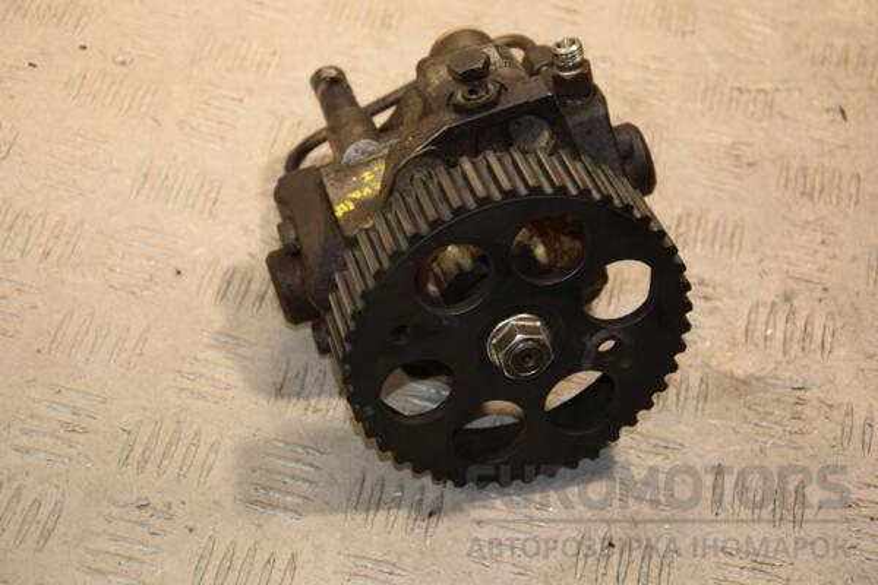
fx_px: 2122
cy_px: 292
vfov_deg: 15.7
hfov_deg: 23.4
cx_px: 439
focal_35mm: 87
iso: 800
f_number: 5
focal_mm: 58
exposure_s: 1/200
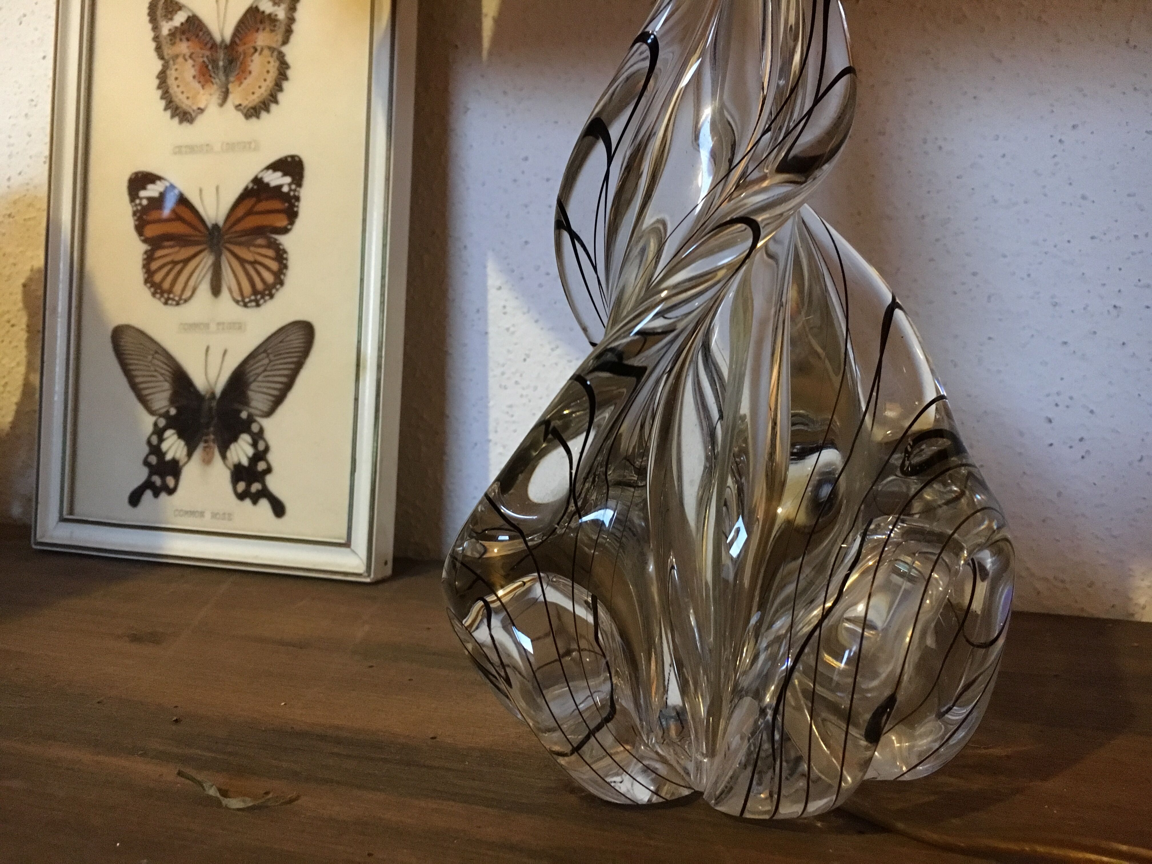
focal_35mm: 29
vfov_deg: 48.2
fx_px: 965
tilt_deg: -4.3
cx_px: 576
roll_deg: -2.0
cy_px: 432
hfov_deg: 61.7
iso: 320
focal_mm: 4.15
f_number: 2.2
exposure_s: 1/17
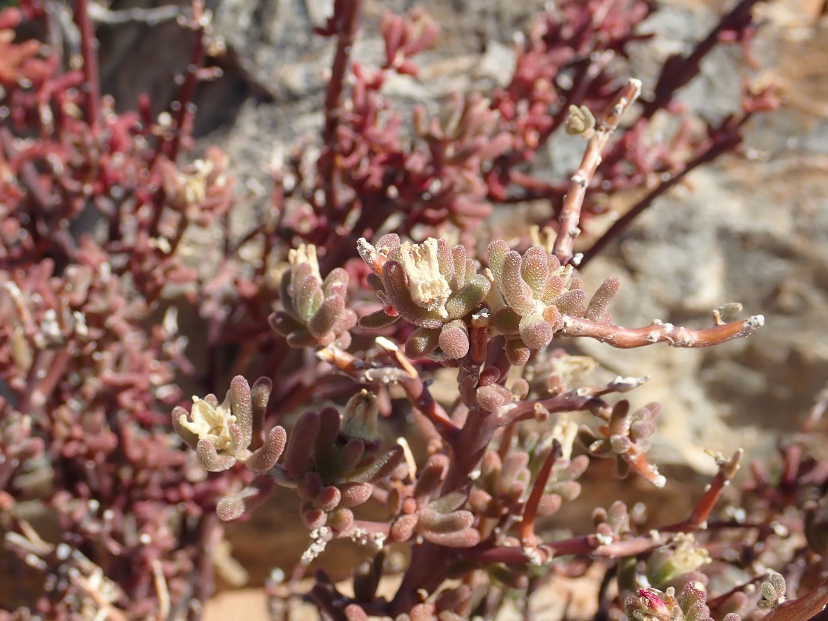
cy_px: 310
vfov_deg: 31.5
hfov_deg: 41.2
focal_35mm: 46
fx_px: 1100
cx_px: 414
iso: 100
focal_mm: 8.41
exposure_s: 1/400
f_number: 4.5
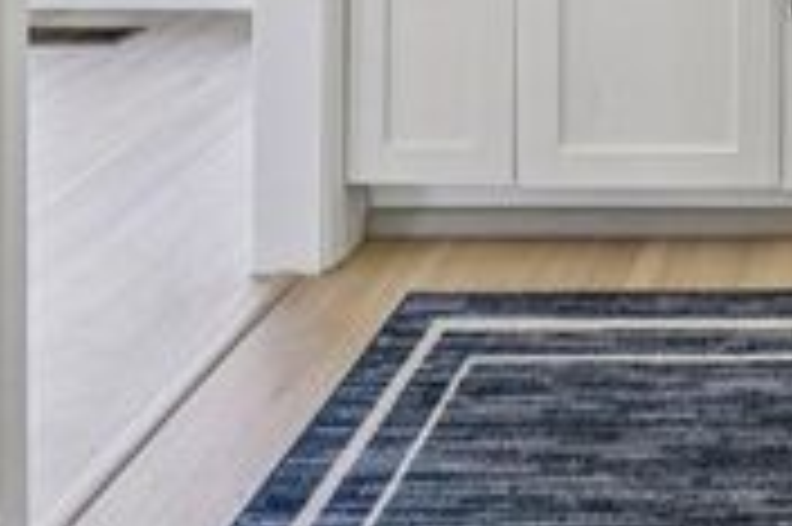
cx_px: 954
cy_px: -418
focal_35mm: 51
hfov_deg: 32.2
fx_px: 1121
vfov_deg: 19.7
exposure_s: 1/30
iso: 640
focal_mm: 14
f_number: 8
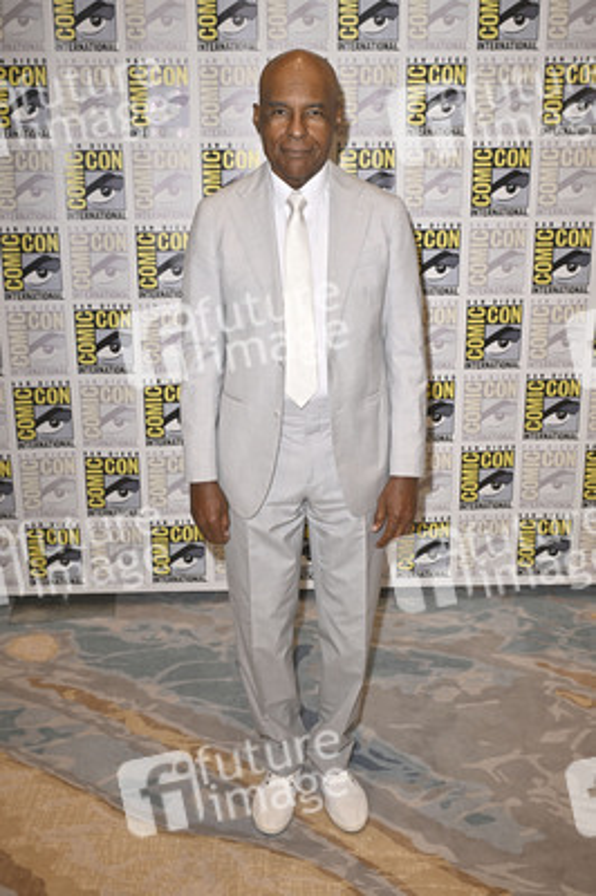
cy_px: 448
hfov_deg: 37.8
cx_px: 298
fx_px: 871
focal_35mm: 35
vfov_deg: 54.5
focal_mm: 35
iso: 2000
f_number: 6.3
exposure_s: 1/250
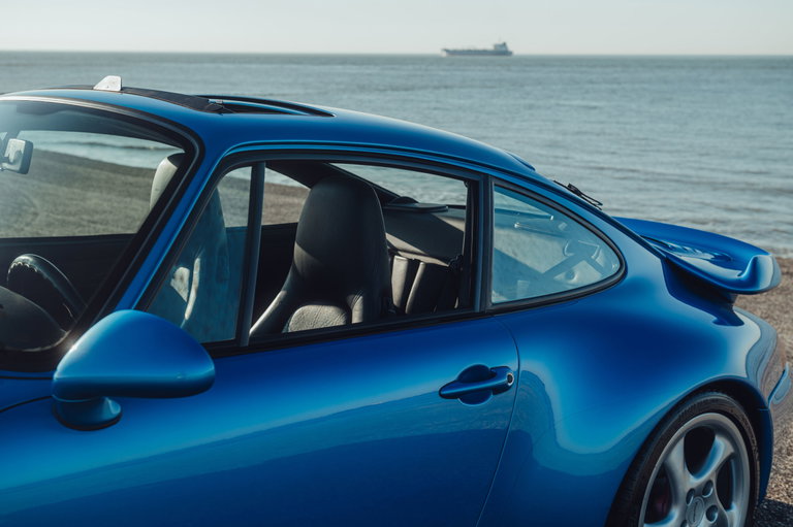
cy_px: 264
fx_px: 1057
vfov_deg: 28.0
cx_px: 396
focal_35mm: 48
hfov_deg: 41.1
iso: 200
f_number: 5.6
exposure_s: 1/200
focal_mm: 48
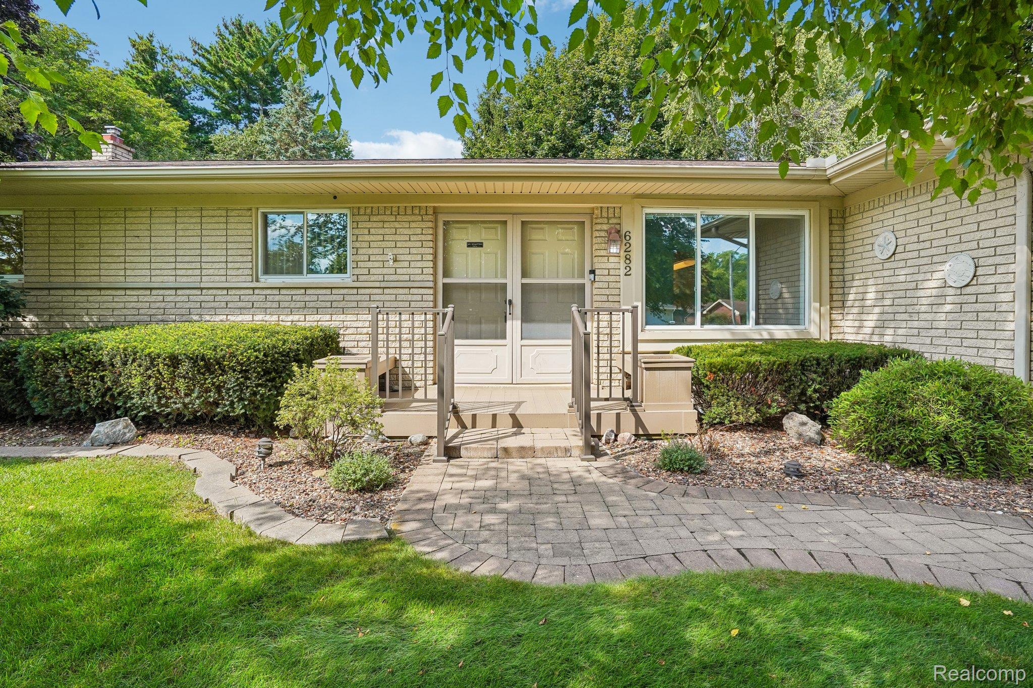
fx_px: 459
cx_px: 516
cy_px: 344
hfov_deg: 96.7
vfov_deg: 73.7
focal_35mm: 16
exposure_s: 1/320
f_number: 8
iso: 250
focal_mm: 16
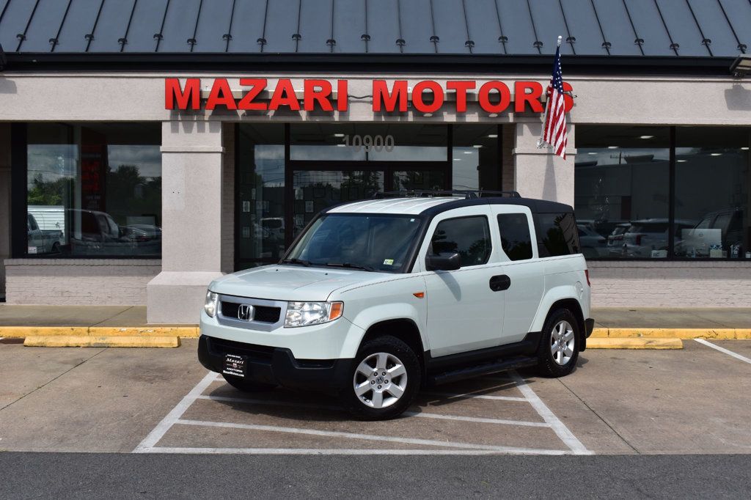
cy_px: 250
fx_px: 938
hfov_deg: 43.6
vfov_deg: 29.8
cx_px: 376
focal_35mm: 45
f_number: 11
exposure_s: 1/500
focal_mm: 30
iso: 250
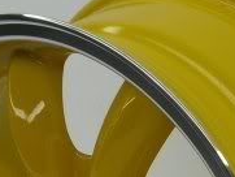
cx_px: 166
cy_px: 223
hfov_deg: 14.7
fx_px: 910
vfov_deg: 10.8
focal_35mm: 134
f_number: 2.7
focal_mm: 6.2
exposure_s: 1/160
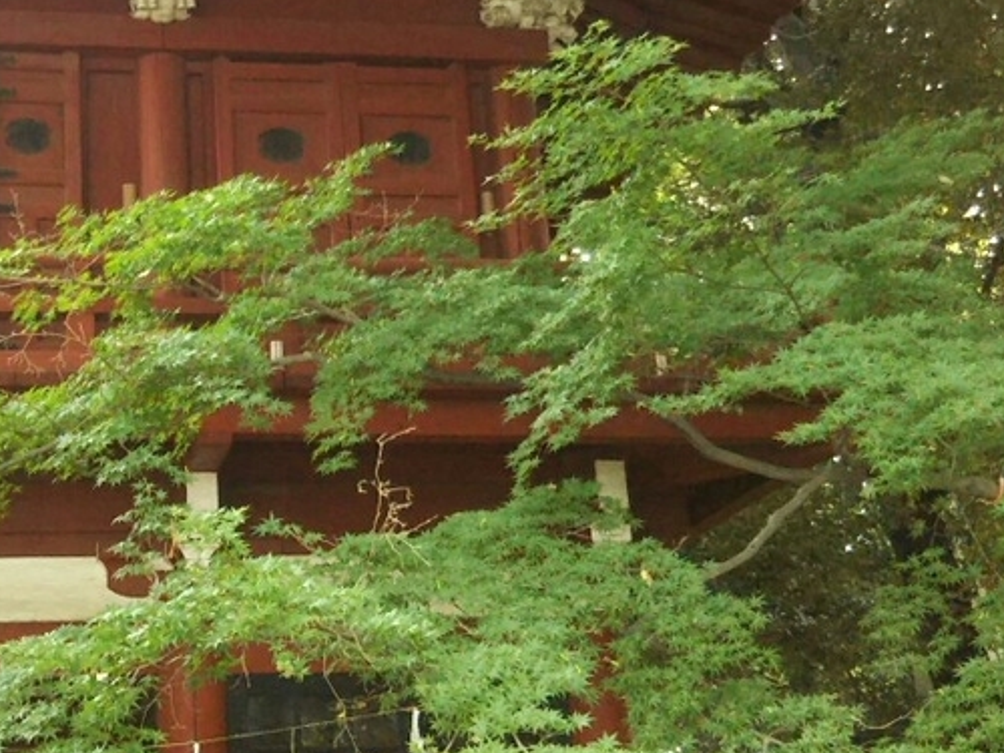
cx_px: 223
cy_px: 233
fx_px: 2088
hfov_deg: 26.6
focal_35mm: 72
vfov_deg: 20.3
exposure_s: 1/30
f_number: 2.2
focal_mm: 4
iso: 250
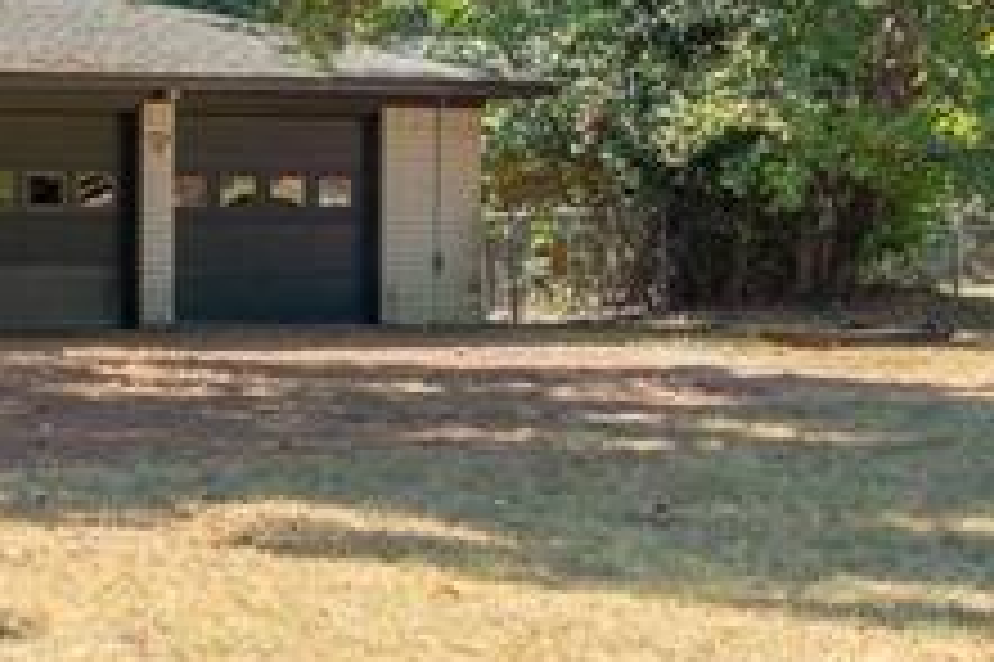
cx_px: -585
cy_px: 194
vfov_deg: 11.8
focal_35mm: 116
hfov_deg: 15.9
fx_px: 3200
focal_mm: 25
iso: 100
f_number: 7.1
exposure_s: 1/80
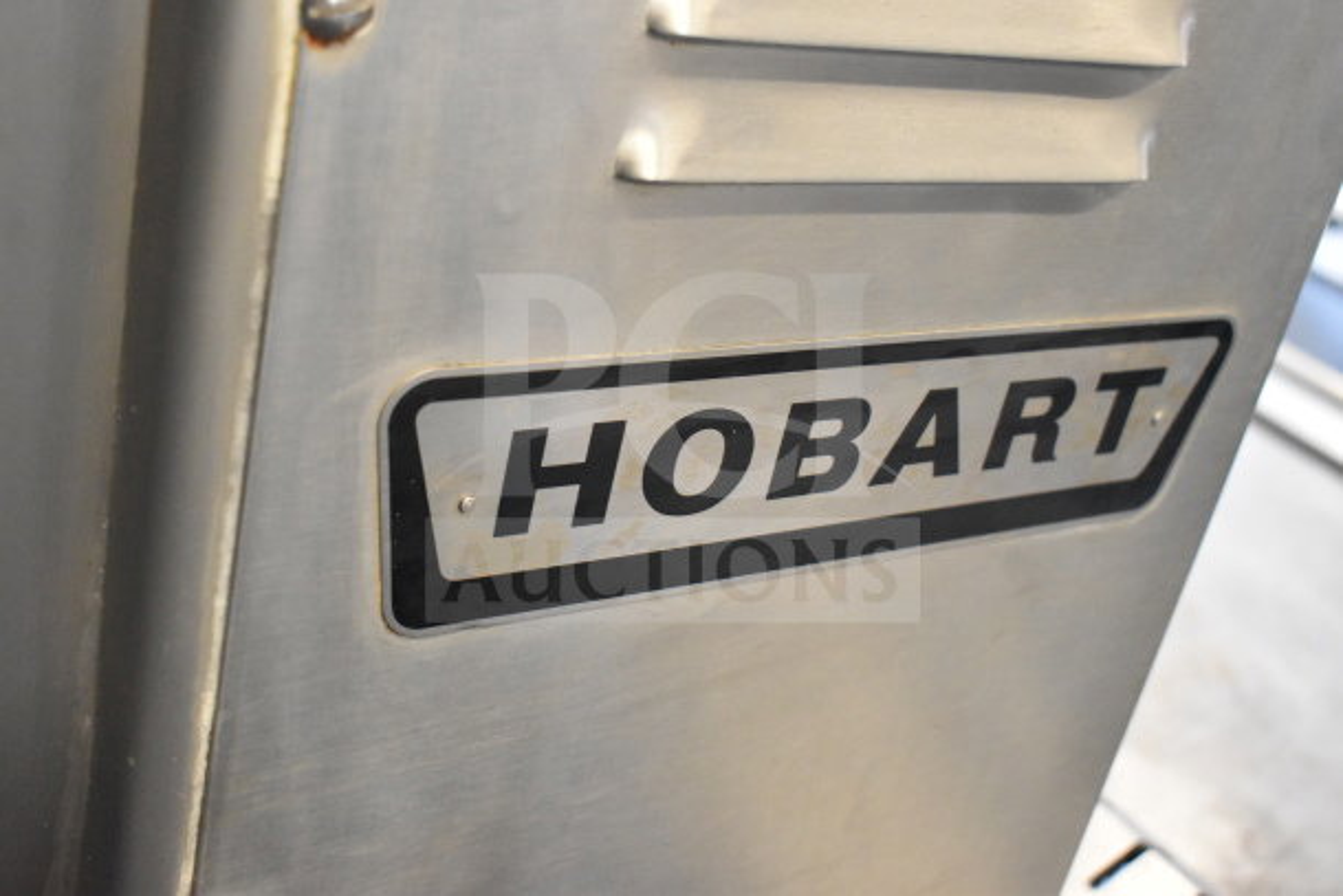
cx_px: 672
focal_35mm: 46
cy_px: 448
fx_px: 1735
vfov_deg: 29.0
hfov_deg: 42.3
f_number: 5.6
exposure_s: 1/125
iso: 6400
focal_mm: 31
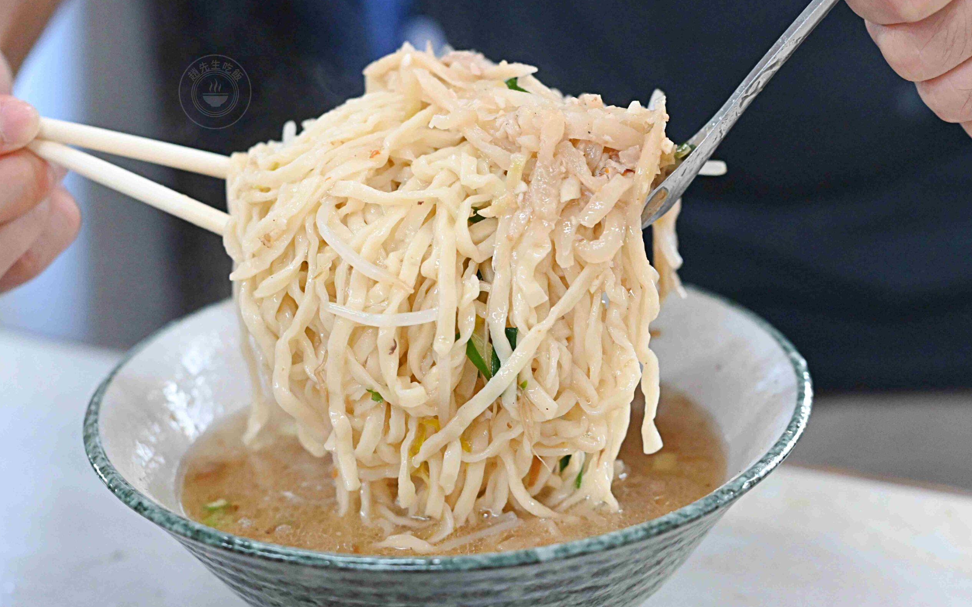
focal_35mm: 77
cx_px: 484
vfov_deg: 16.9
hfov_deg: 26.8
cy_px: 306
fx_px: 2040
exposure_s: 1/250
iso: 4500
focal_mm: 50
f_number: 3.2
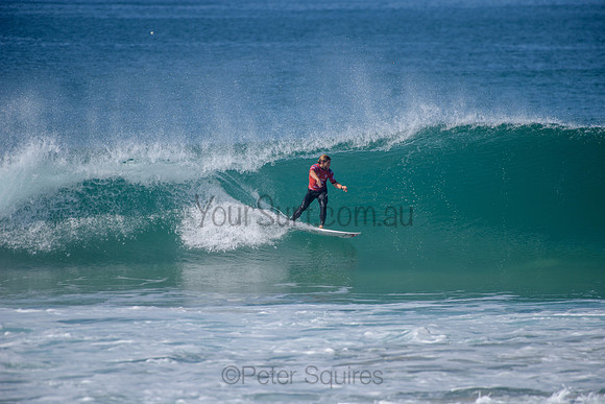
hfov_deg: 4.1
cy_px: 202
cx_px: 302
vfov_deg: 2.8
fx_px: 8404
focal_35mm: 500
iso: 160
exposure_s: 1/2000
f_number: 5.6
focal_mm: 500
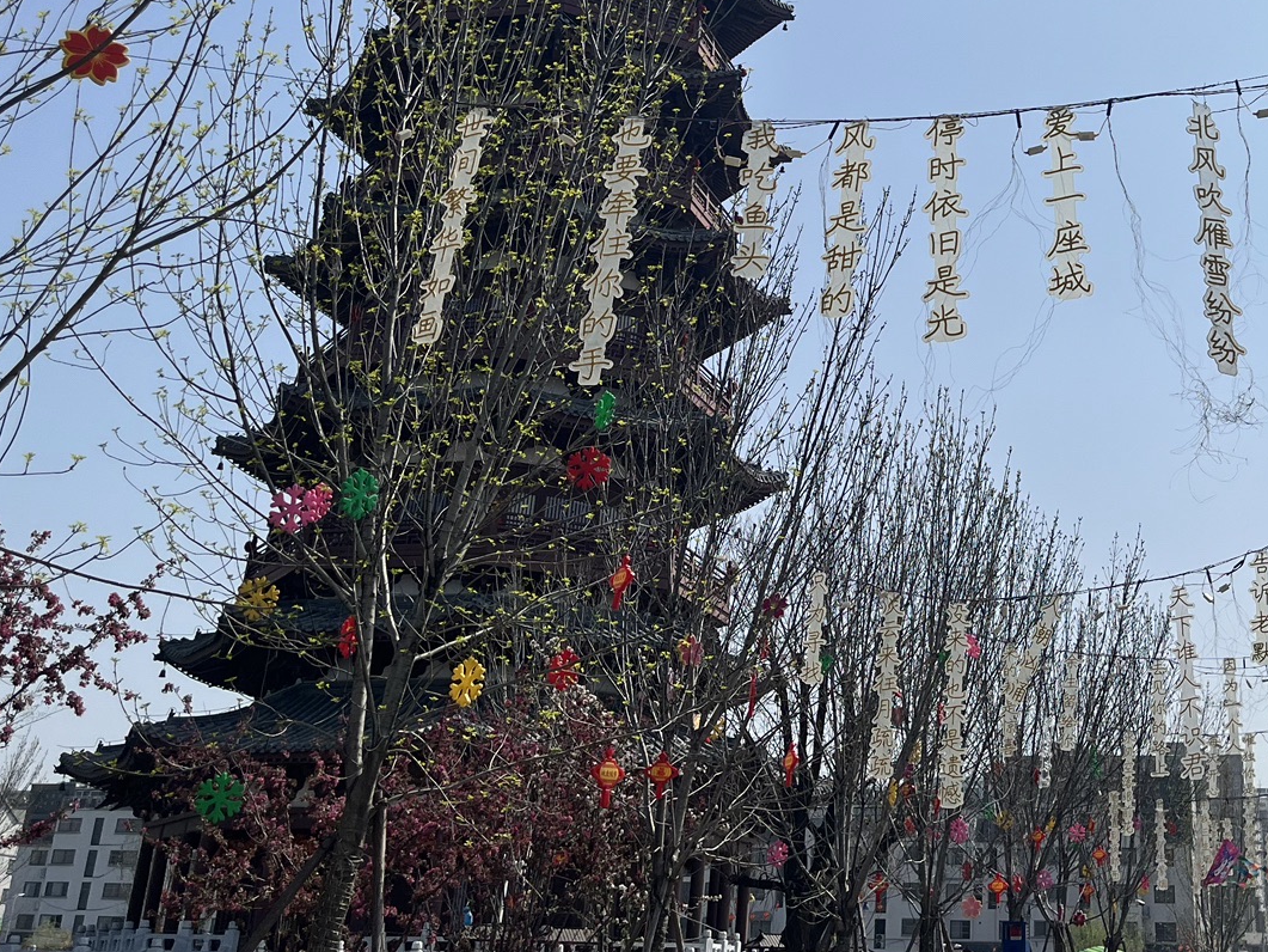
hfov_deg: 37.6
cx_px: 1006
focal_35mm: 49
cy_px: 96
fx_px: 1795
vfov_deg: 28.5
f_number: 1.6
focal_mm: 5.1
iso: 50
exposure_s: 1/5848
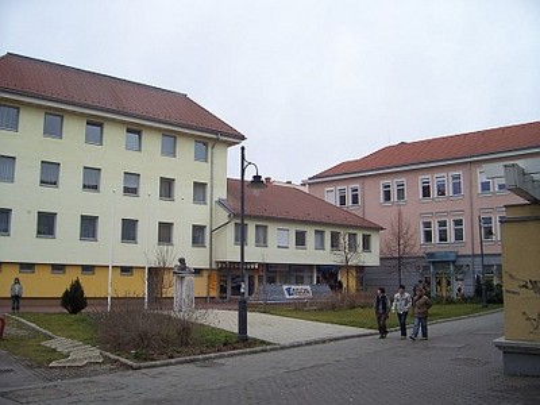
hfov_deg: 54.0
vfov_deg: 41.8
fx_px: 530
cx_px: 270
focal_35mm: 34
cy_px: 202
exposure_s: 1/350
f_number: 2.7
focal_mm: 5.6
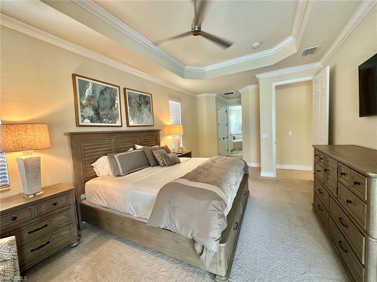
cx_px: 188
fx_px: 152
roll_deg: +2.8
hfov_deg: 102.1
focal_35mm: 14
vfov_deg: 85.7
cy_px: 141
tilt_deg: -4.7
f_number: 2.2
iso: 320
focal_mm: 2.22
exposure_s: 1/60
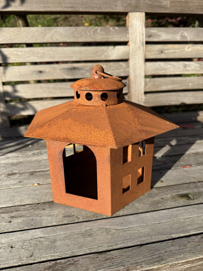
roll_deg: +0.1
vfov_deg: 71.6
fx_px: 188
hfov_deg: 56.8
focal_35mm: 24
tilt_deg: -20.6
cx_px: 102
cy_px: 136
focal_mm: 6.76
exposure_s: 1/2252
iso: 80
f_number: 1.78
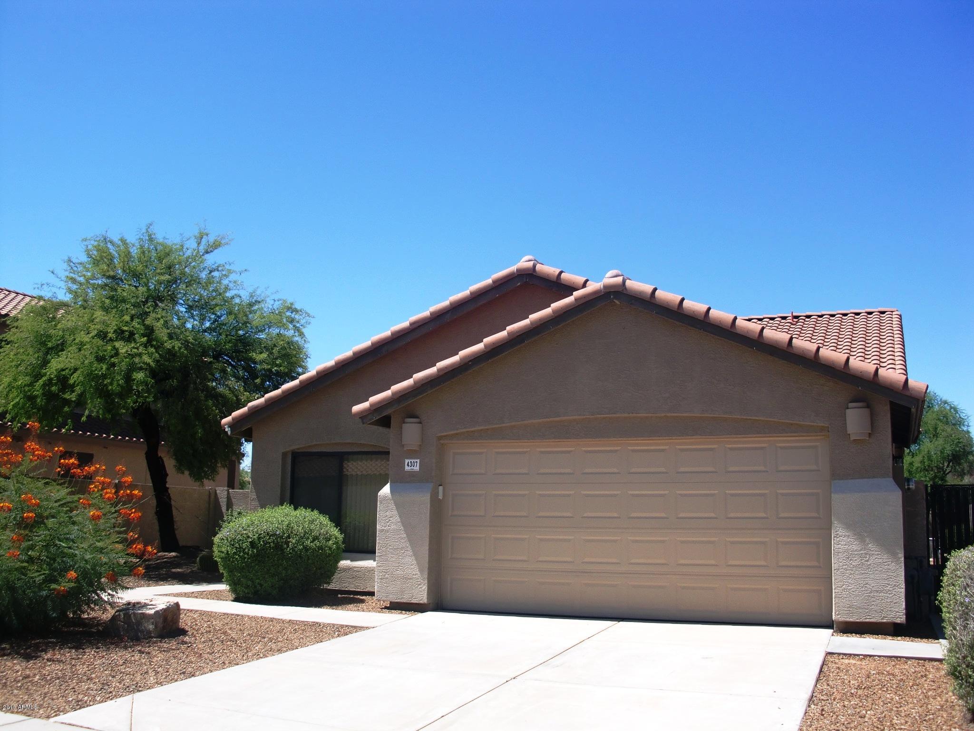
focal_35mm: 36
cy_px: 366
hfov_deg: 51.4
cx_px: 487
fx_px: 1013
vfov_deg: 39.7
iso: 64
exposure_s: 1/200
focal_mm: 6.3
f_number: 7.9
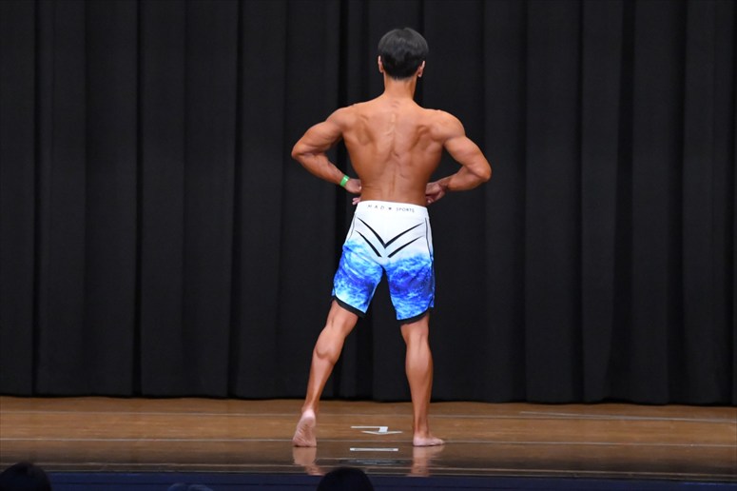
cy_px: 246
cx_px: 368
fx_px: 4440
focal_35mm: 217
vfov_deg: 6.3
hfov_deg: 9.5
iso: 8000
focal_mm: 145
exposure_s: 1/400
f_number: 5.6
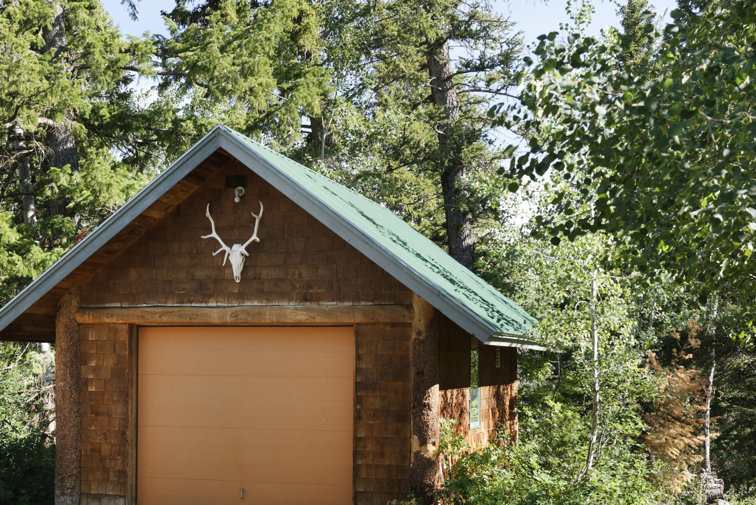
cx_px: 276
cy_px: 303
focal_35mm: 58
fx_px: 1218
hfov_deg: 34.3
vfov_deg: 23.4
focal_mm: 45
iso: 500
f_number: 8
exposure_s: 1/125
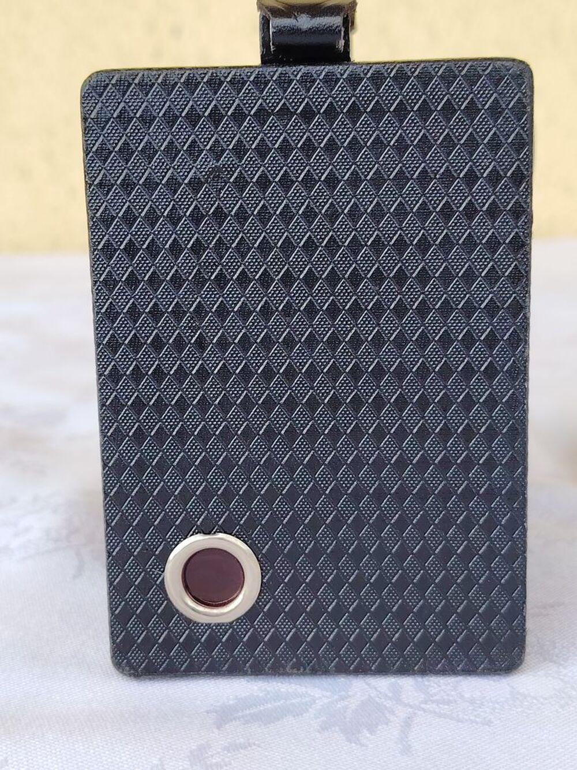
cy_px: 385
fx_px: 1244
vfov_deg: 34.3
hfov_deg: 26.1
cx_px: 288
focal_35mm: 56
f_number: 1.75
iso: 100
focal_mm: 5.25
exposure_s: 1/153
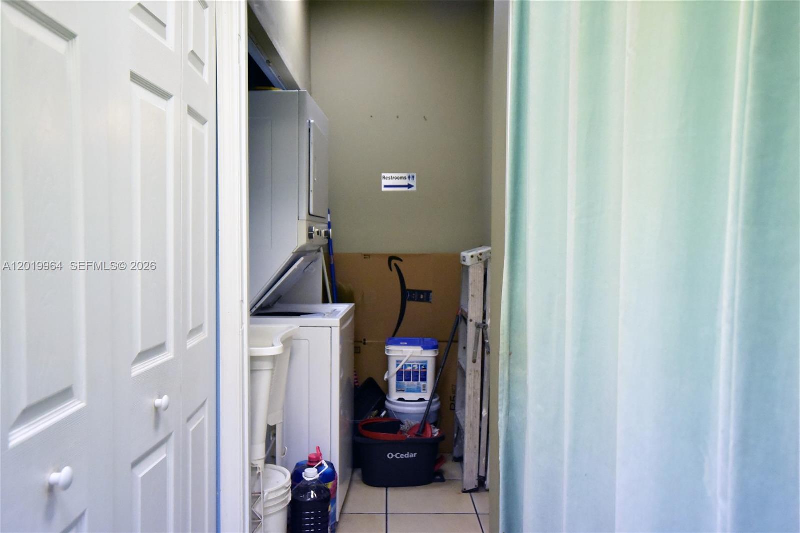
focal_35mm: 31
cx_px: 400
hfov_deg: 60.3
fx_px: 689
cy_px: 266
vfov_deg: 42.3
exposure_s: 1/250
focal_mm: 31
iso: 10000
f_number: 8
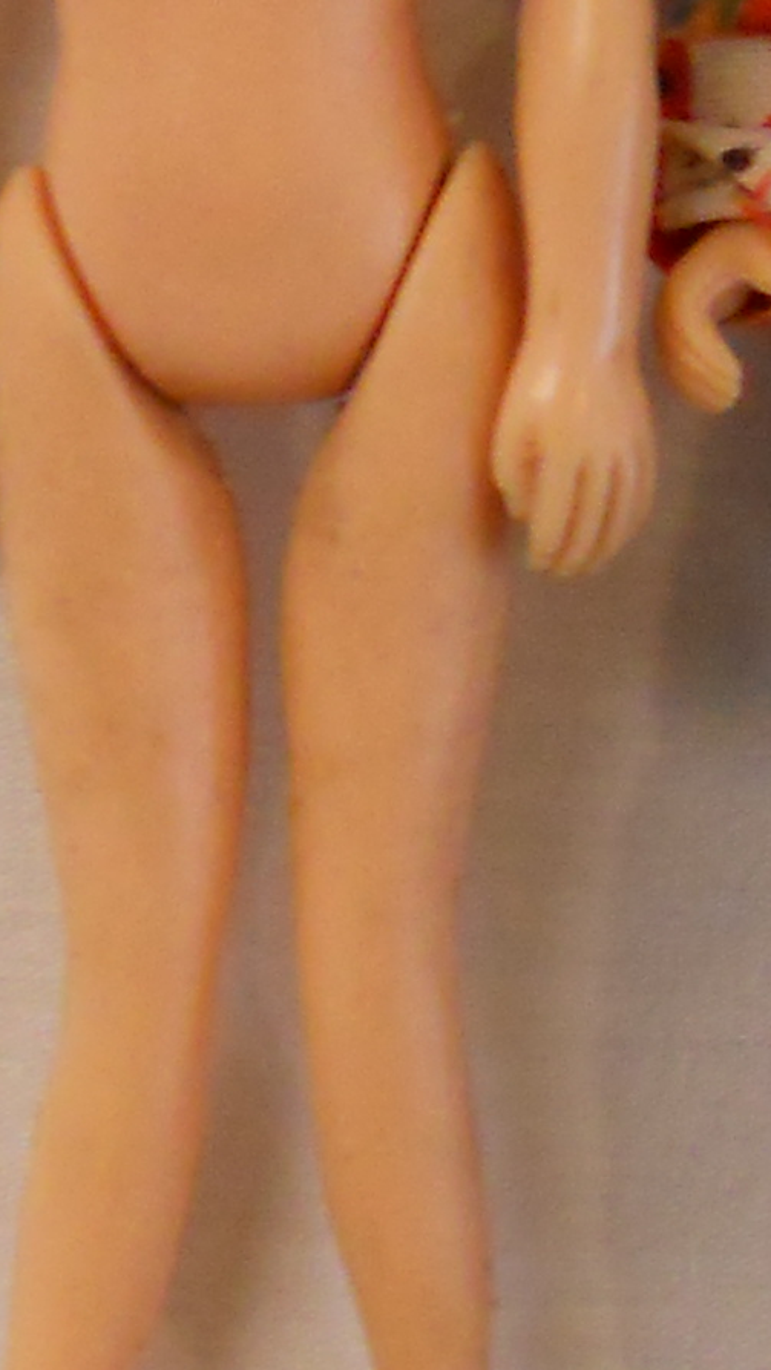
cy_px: 803
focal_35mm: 156
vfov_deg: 13.8
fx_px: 5669
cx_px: 233
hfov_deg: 7.8
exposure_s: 1/30
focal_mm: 5.8
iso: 320
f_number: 3.5
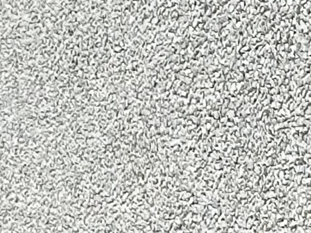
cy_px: 584
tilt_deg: -5.2
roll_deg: +2.0
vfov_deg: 4.7
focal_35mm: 310
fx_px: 2785
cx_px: -664
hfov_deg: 5.9
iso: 64
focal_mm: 6.86
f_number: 1.78
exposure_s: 1/342
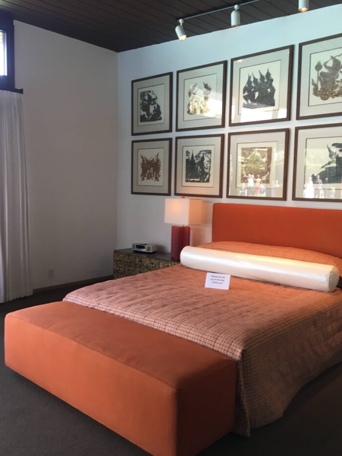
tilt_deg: -4.0
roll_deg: -0.3
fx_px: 422
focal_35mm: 32
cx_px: 175
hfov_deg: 44.2
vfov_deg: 56.8
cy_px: 221
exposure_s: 1/30
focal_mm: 4.15
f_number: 2.2
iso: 50
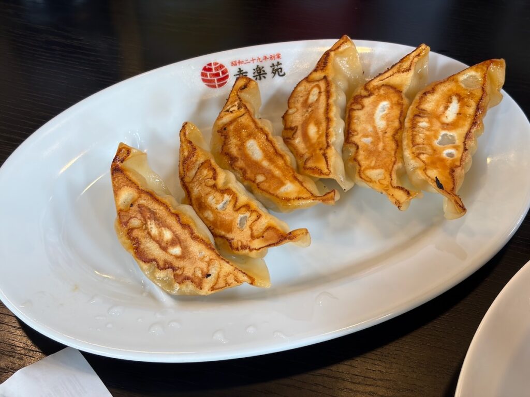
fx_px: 796
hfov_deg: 36.8
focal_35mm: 52
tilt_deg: -59.7
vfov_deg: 28.0
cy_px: 198
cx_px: 265
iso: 40
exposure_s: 1/50
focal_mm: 5.96
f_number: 1.6
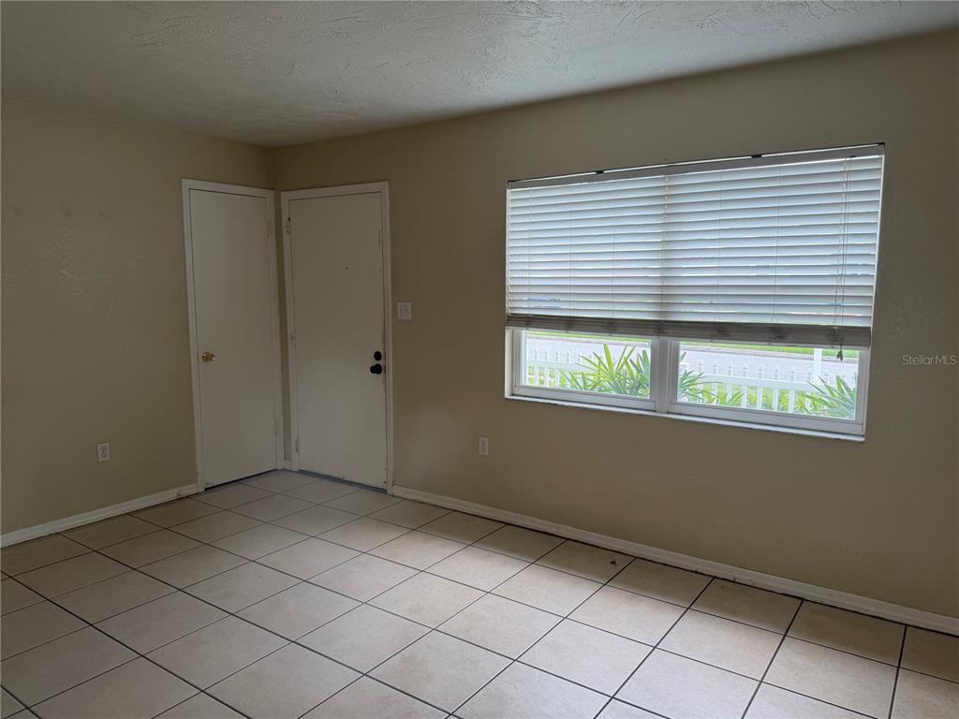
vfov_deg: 56.8
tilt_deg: -7.3
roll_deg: +0.2
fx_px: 665
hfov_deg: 71.6
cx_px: 480
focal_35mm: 24
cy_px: 360
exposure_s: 1/180
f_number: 1.78
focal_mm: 6.76
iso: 80
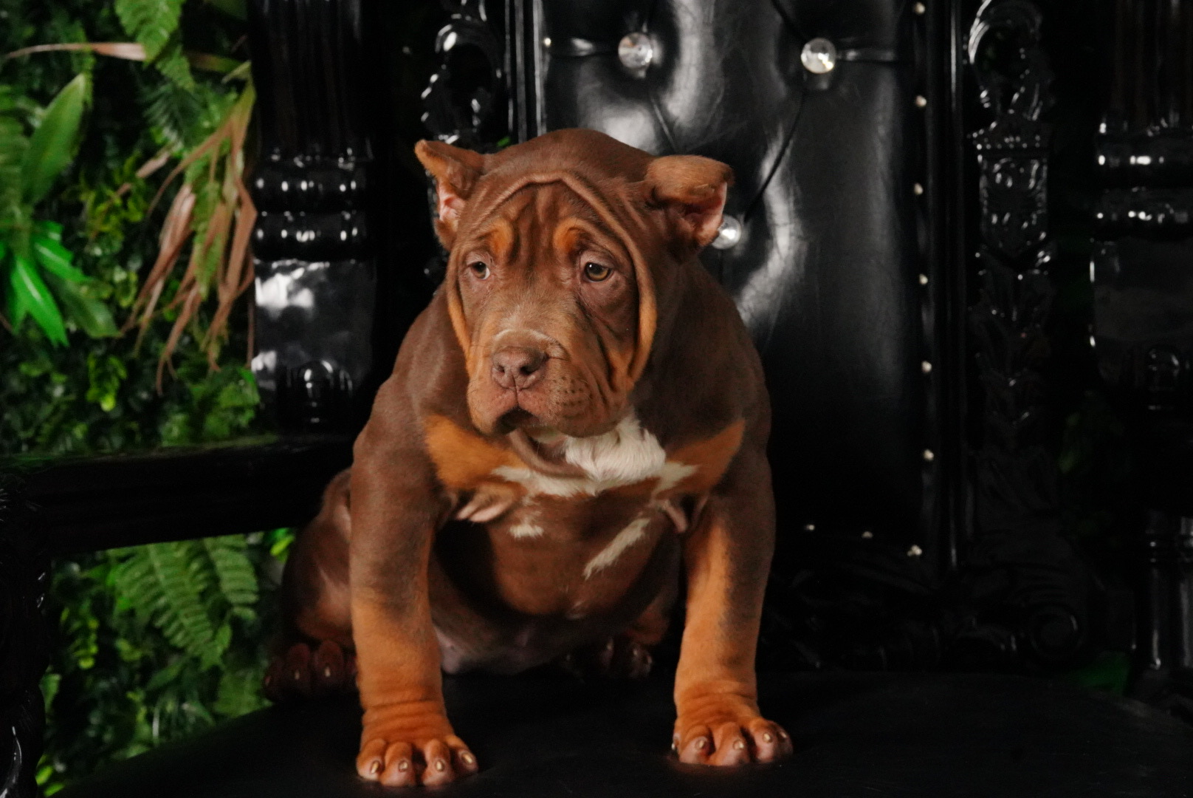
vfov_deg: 10.2
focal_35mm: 135
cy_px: 399
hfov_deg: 15.2
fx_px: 4477
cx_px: 596
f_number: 11
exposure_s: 1/250
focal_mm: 135
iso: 12800
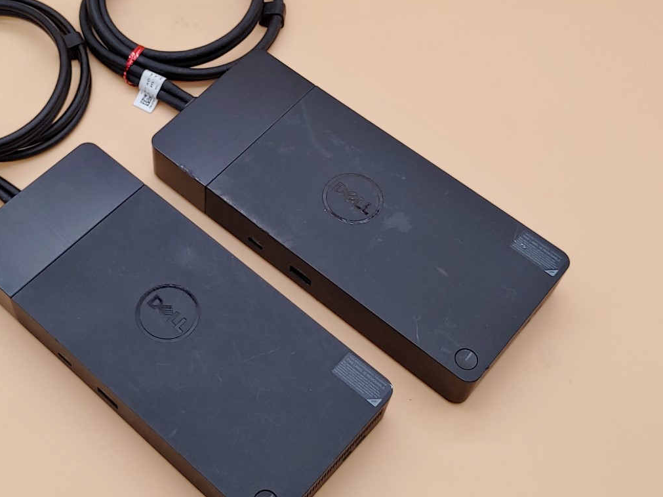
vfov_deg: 30.8
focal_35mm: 47
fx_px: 900
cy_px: 211
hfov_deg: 39.8
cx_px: 207
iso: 50
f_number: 1.8
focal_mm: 4.36
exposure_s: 1/68
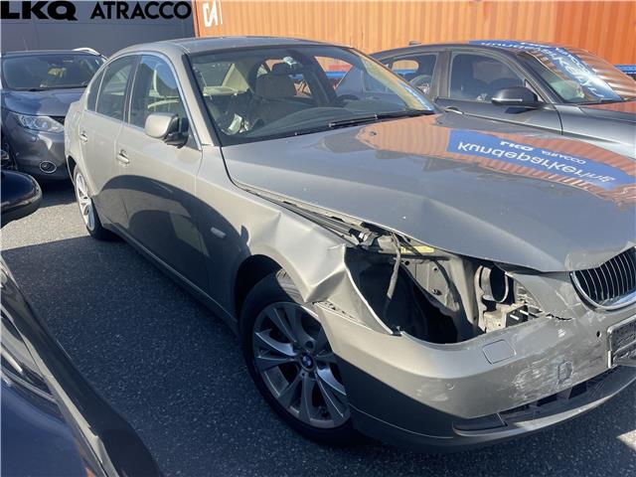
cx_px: 318
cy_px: 238
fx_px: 478
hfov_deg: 67.3
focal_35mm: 26
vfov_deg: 53.1
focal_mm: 4.2
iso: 32
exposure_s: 1/1490
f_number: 1.6
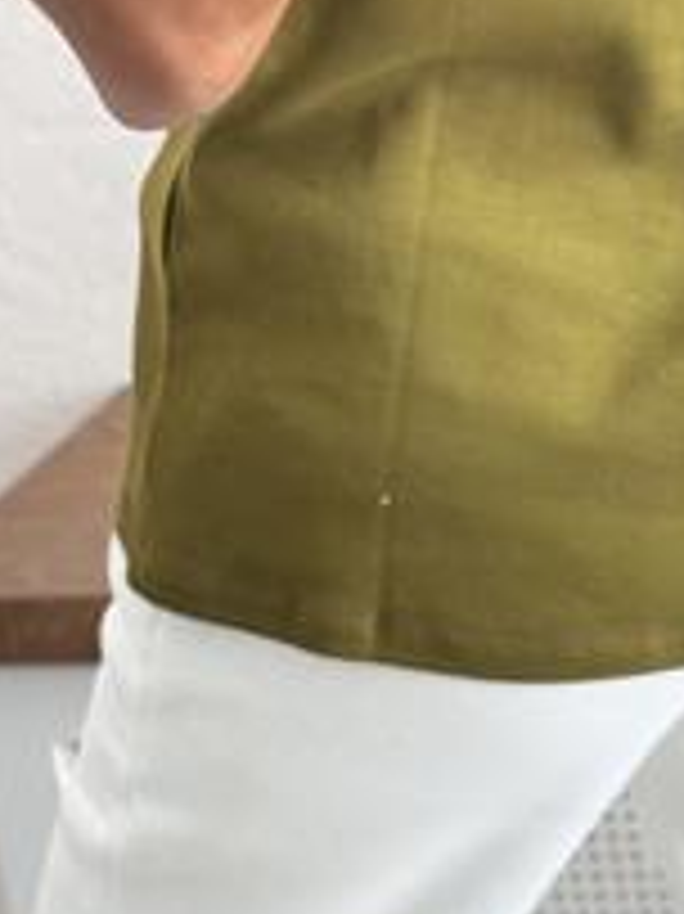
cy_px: -18
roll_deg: +5.8
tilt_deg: -29.0
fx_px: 3244
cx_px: 428
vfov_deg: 15.7
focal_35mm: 123
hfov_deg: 12.0
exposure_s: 1/126
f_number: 1.78
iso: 80
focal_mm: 6.76
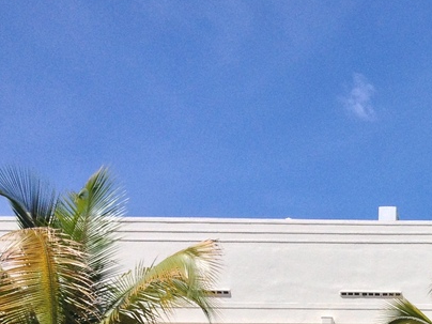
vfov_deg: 13.6
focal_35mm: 104
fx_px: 1298
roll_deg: +0.1
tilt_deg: +10.4
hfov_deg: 18.0
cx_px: 521
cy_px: 454
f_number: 2.4
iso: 50
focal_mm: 4.28
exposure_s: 1/2208
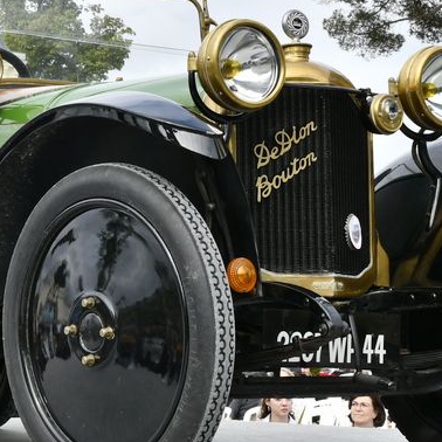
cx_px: 5
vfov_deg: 17.9
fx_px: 1401
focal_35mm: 97
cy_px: 156
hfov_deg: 17.5
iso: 100
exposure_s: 1/100
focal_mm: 24
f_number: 13
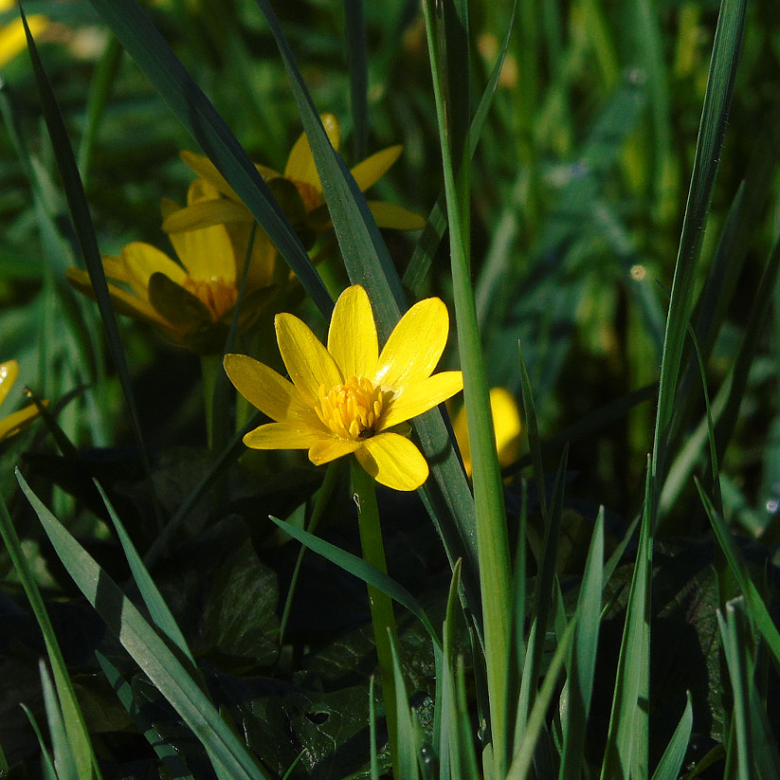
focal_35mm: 624
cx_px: 302
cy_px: 464
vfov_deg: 2.8
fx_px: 15908
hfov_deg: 2.8
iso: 80
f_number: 5.3
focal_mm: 65
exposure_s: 1/500
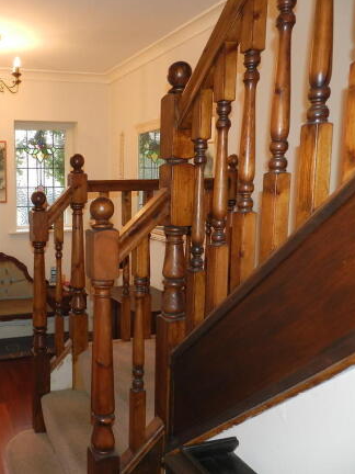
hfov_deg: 42.7
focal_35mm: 31
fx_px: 424
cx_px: 55
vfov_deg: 58.4
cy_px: 235
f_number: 3.4
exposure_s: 1/30
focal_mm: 4
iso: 200
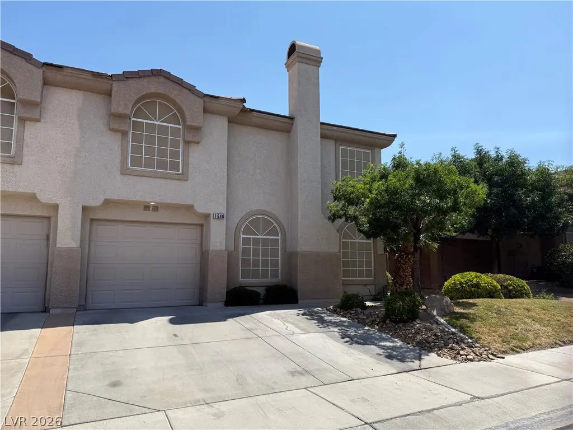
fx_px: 397
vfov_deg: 56.8
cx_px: 286
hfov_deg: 71.6
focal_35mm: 24
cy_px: 215
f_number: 1.78
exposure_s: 1/5714
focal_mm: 6.76
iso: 80
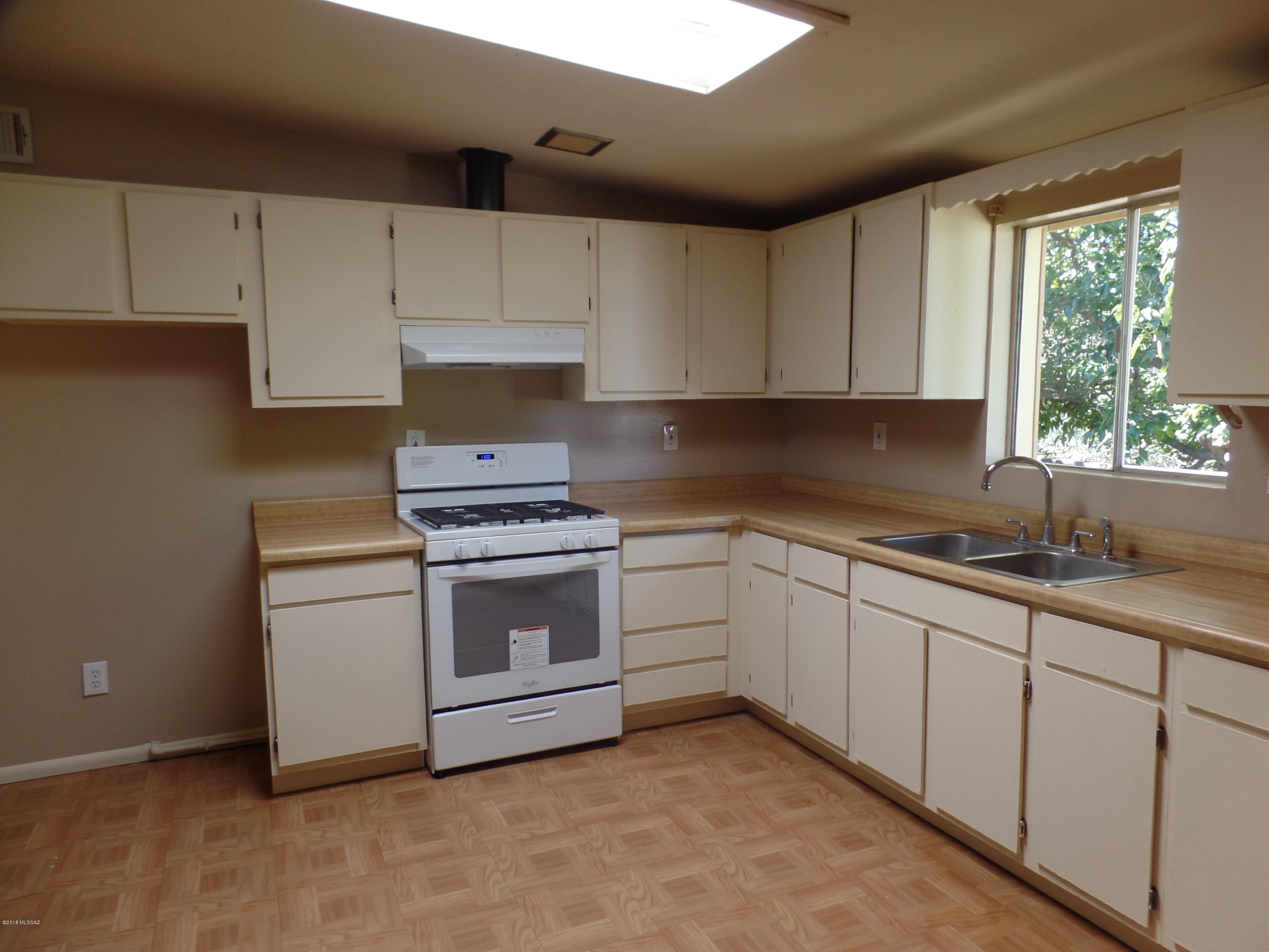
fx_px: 843
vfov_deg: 58.9
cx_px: 634
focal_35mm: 23
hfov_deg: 73.9
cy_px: 476
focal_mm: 4.1
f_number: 2.8
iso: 80
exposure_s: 1/45
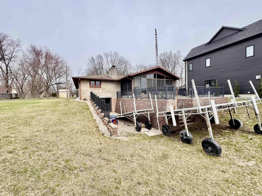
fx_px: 106
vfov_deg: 85.7
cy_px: 98
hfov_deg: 102.1
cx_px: 131
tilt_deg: -1.8
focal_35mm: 14
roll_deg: +1.4
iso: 50
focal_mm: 2.22
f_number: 2.2
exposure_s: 1/1078
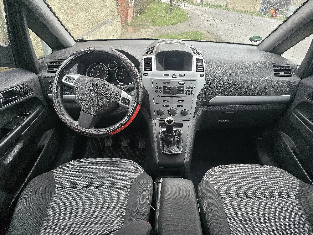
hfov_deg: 73.9
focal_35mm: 23
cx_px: 156
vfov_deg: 58.9
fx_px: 208
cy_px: 118
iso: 160
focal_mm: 6.3
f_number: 1.7
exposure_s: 1/182
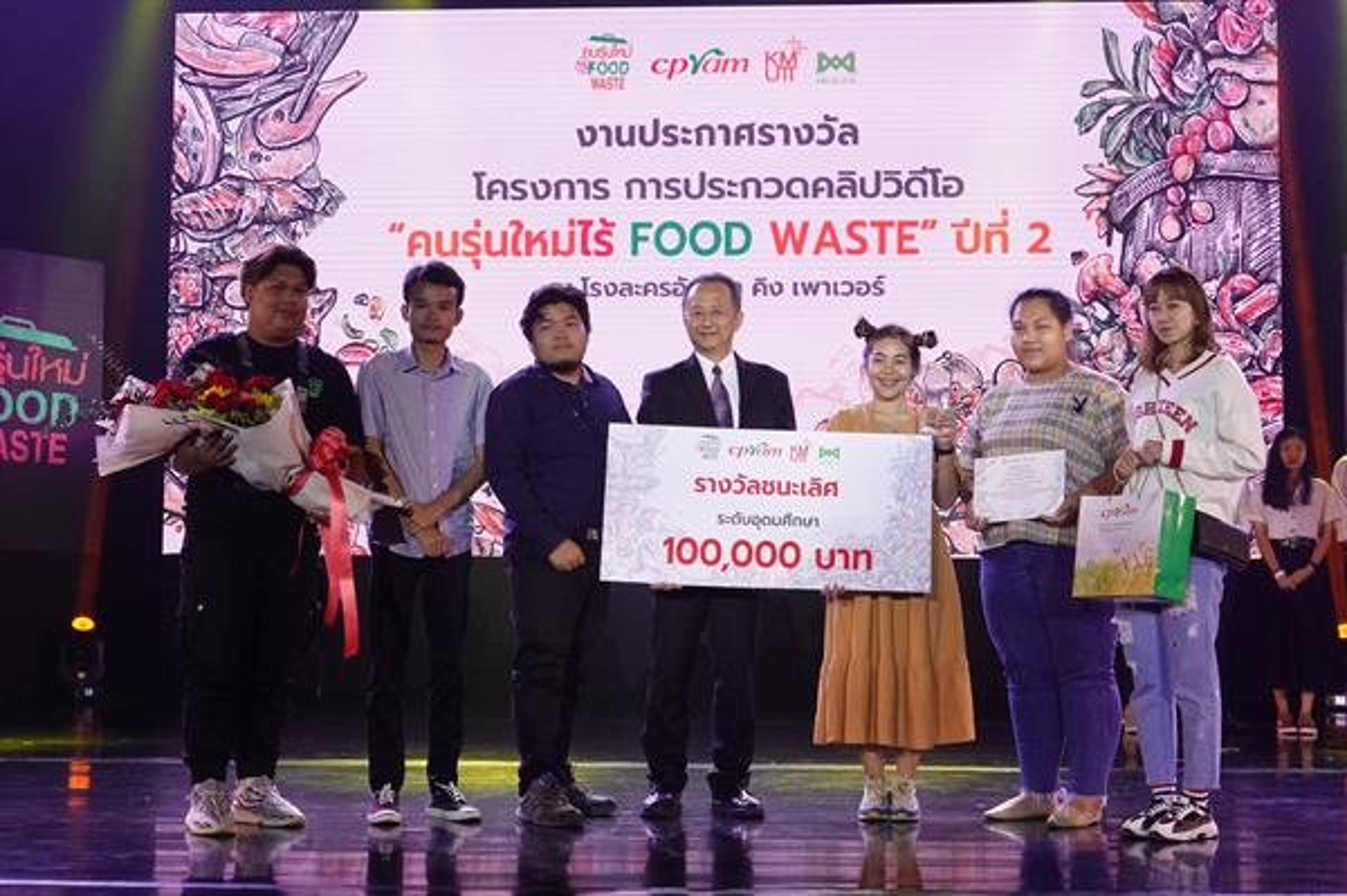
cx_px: 674
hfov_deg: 36.3
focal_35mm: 55
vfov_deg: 24.6
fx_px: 2056
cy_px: 448
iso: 2500
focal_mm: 20.26
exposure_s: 1/125
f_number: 7.1
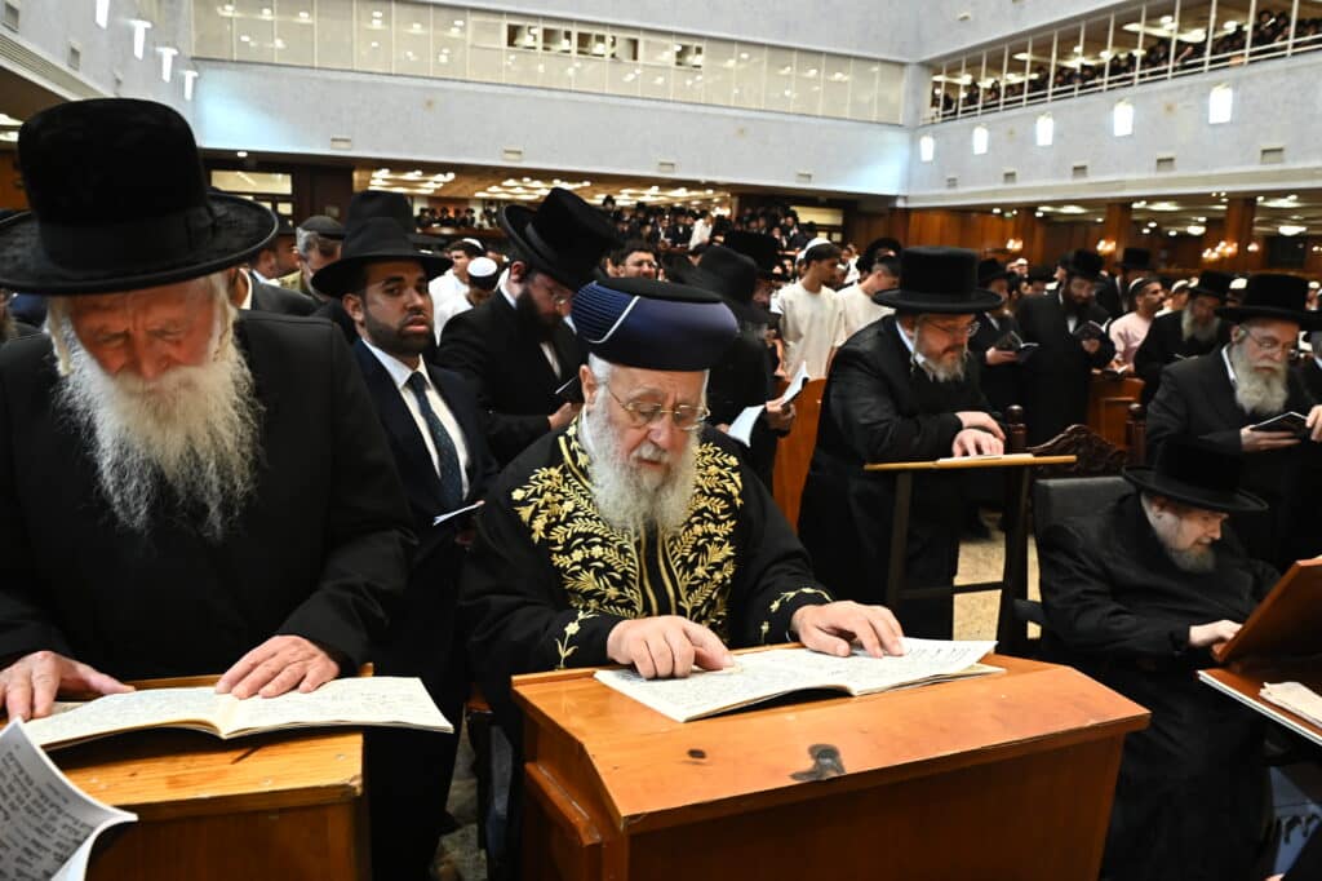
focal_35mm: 24
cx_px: 661
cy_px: 440
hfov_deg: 73.8
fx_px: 881
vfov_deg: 53.1
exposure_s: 1/60
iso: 2000
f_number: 6.3
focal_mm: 24
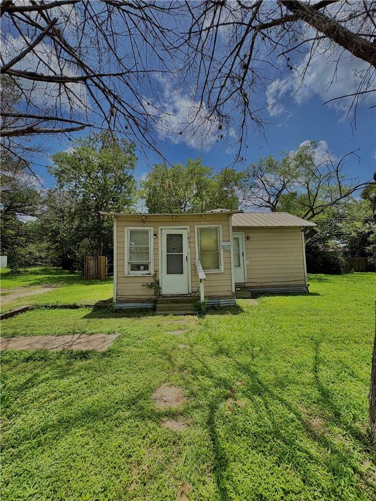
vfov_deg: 102.1
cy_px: 250
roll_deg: +0.7
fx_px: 203
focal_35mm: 14
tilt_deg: +3.6
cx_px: 188
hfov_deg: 85.7
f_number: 2.2
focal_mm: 2.22
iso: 50
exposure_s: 1/1256
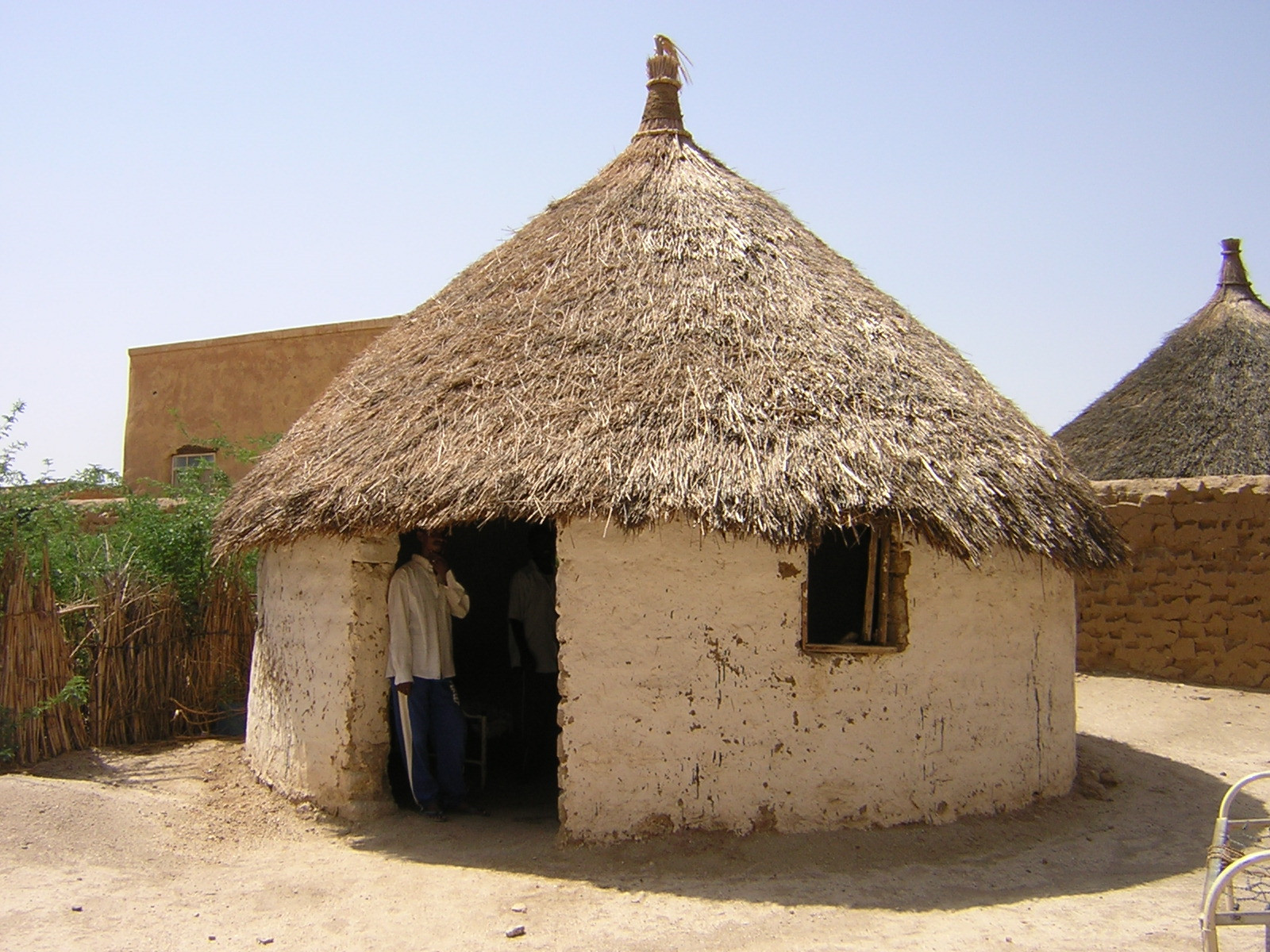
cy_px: 476
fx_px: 1321
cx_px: 635
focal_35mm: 36
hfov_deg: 51.4
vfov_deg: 39.7
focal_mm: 4.7
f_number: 5.2
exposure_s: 1/328
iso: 100
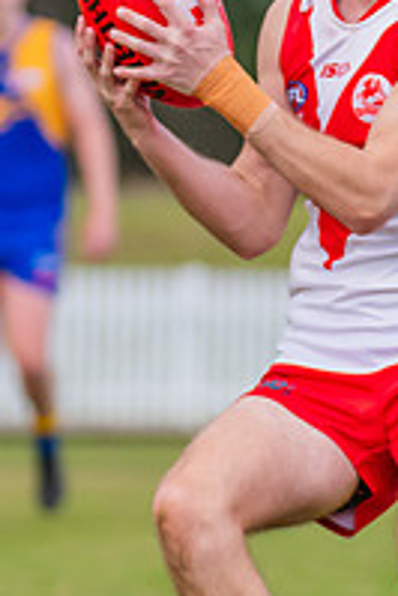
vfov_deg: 2.2
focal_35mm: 918
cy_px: 403
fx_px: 15196
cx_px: 500
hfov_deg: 1.5
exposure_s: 1/1250
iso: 800
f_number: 5
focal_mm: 210
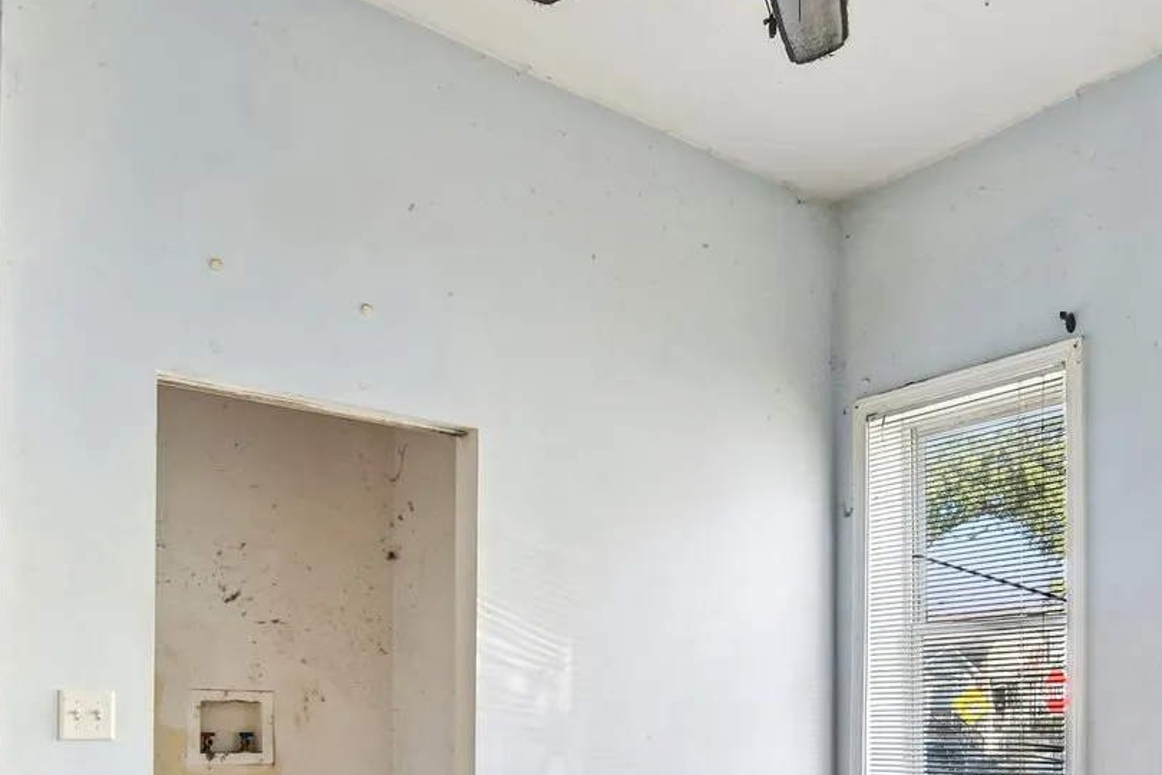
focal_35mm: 30
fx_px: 968
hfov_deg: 61.9
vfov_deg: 39.9
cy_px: 719
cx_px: 582
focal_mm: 10
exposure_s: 1/15
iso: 400
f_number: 8
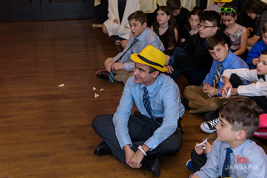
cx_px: 133
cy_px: 88
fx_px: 430
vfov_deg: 23.4
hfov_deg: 34.5
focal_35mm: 58
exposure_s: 1/125
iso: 1600
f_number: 3.2
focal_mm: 56
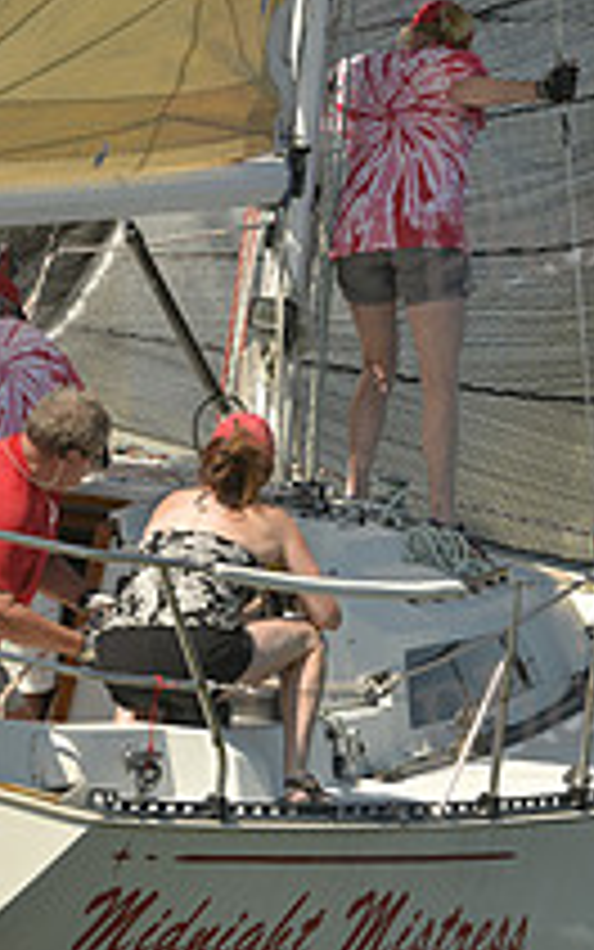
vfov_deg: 2.8
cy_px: 489
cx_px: 184
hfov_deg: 1.7
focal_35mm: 758
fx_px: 19620
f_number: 8
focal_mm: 270
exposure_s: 1/1000
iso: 200
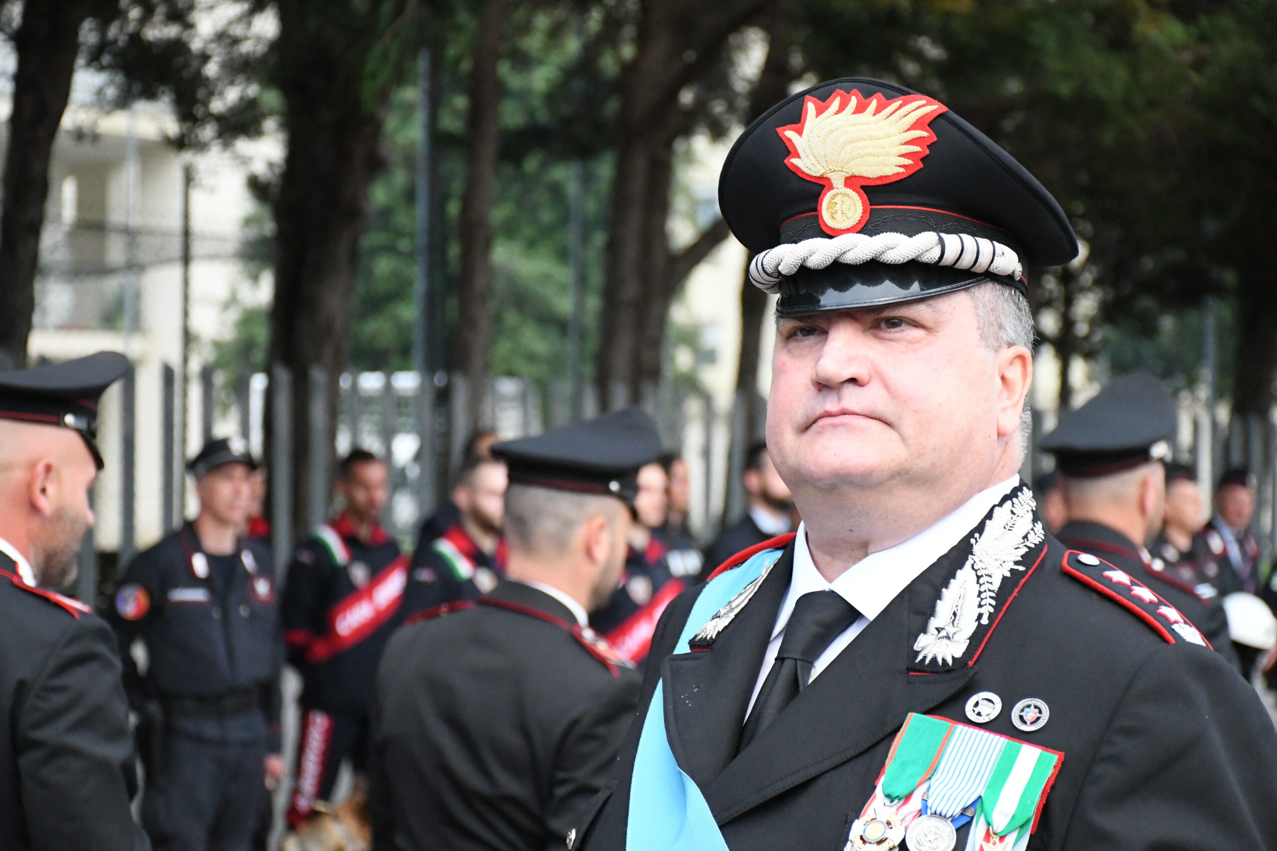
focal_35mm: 99
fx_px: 3512
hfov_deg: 20.6
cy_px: 426
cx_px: 638
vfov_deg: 13.8
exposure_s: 1/1250
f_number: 5
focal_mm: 66
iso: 8000
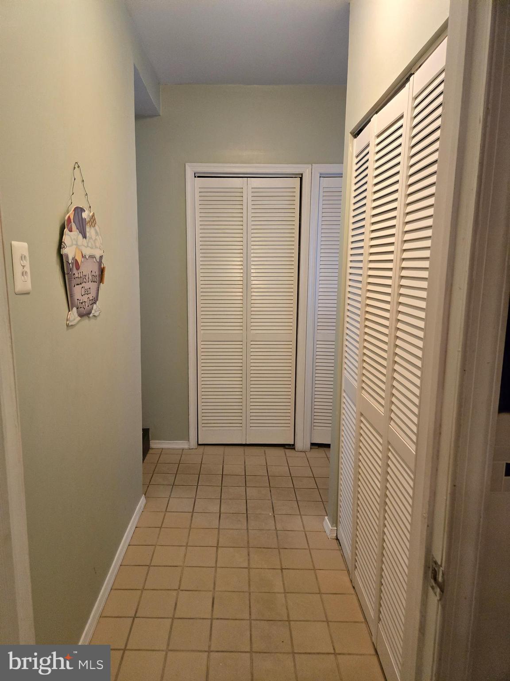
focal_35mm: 23
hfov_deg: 58.9
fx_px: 452
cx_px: 255
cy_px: 340
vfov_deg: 73.9
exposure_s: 1/120
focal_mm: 5.4
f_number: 1.8
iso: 800
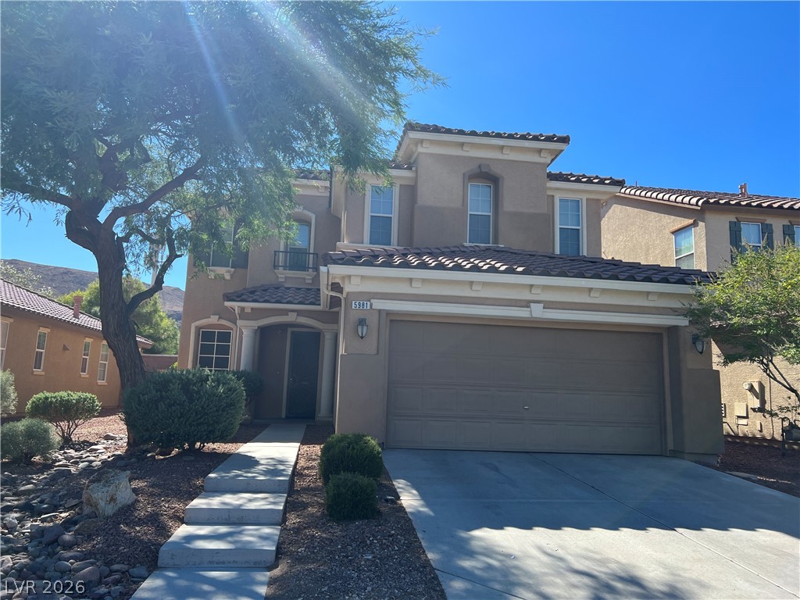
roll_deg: -2.6
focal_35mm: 26
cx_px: 400
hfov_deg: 67.3
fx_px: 601
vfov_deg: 53.1
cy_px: 300
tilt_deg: +6.9
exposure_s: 1/2353
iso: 50
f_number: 1.5
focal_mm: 5.7
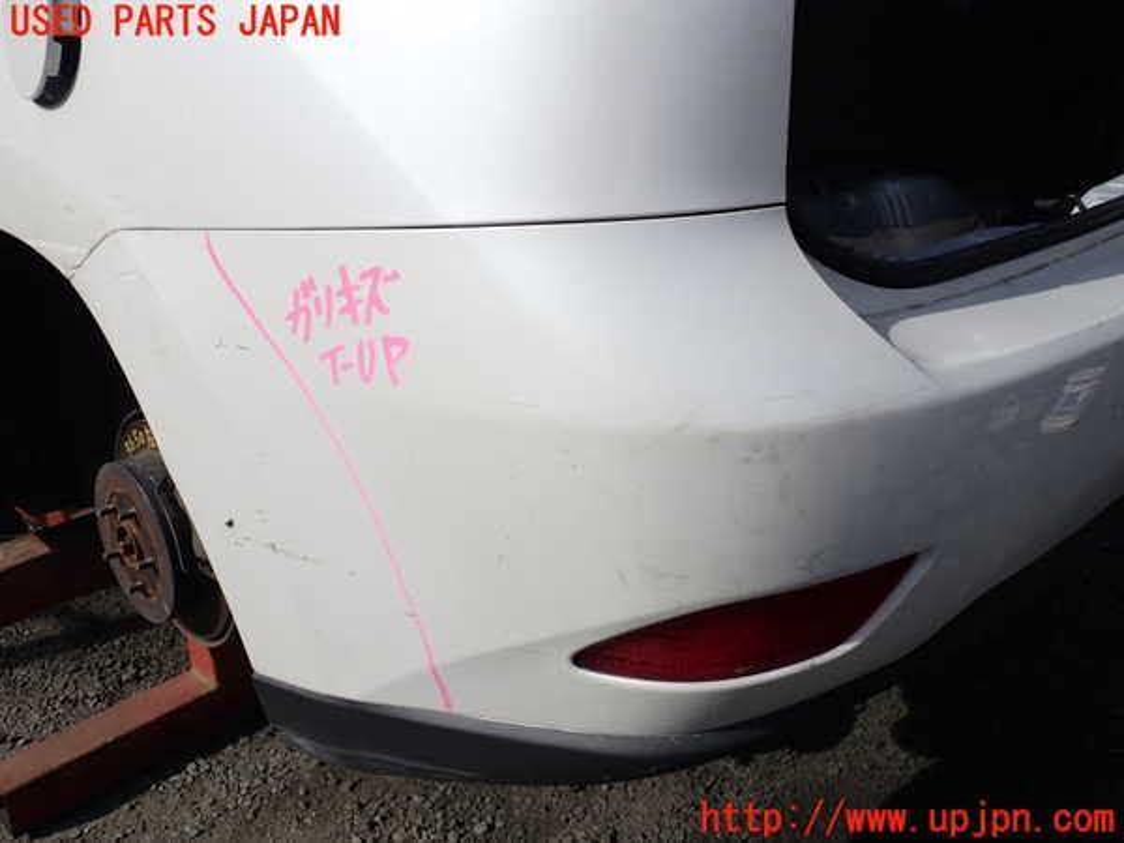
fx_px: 974
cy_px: 422
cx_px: 562
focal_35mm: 30
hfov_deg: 60.0
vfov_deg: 46.8
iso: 100
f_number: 9
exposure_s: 1/250
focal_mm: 5.4
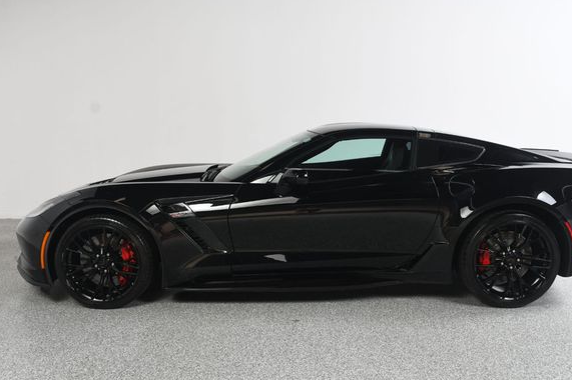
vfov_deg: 35.9
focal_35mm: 37
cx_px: 315
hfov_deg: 51.8
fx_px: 588
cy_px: 203
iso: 100
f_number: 7.1
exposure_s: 1/160
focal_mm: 22
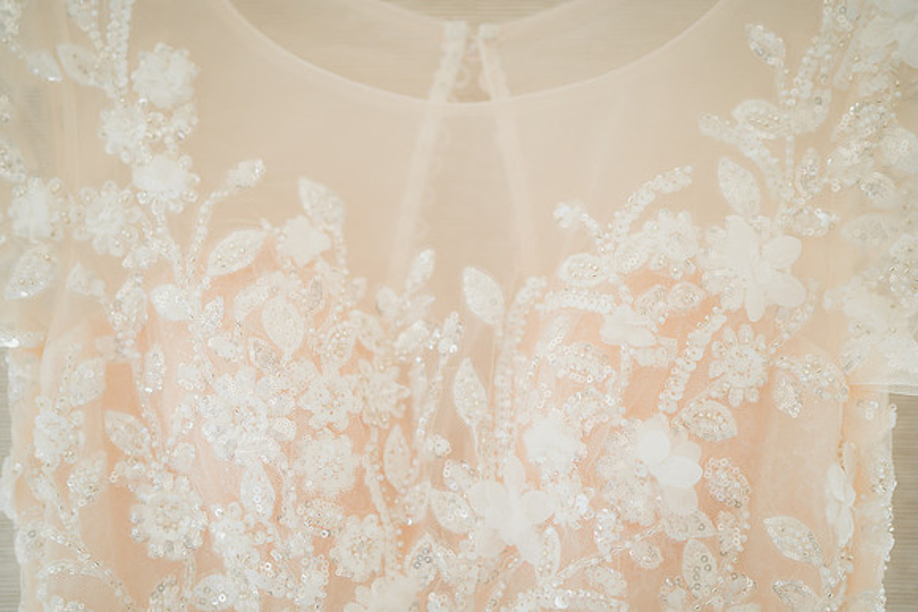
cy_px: 306
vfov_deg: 26.9
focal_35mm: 50
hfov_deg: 39.4
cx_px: 459
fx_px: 1281
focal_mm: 50
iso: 250
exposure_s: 1/160
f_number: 1.4
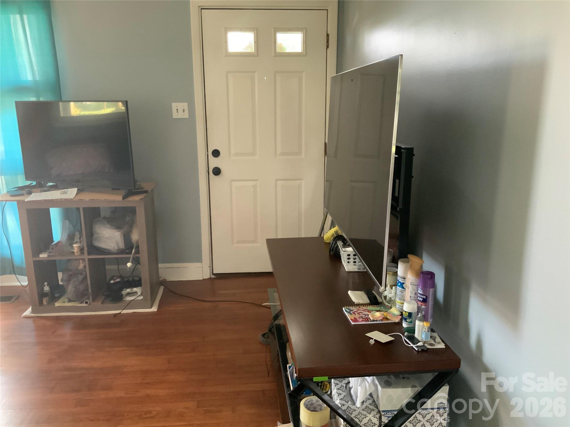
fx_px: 478
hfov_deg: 61.7
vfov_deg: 48.2
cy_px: 214
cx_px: 285
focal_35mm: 29
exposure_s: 1/40
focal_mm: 3
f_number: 1.8
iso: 320
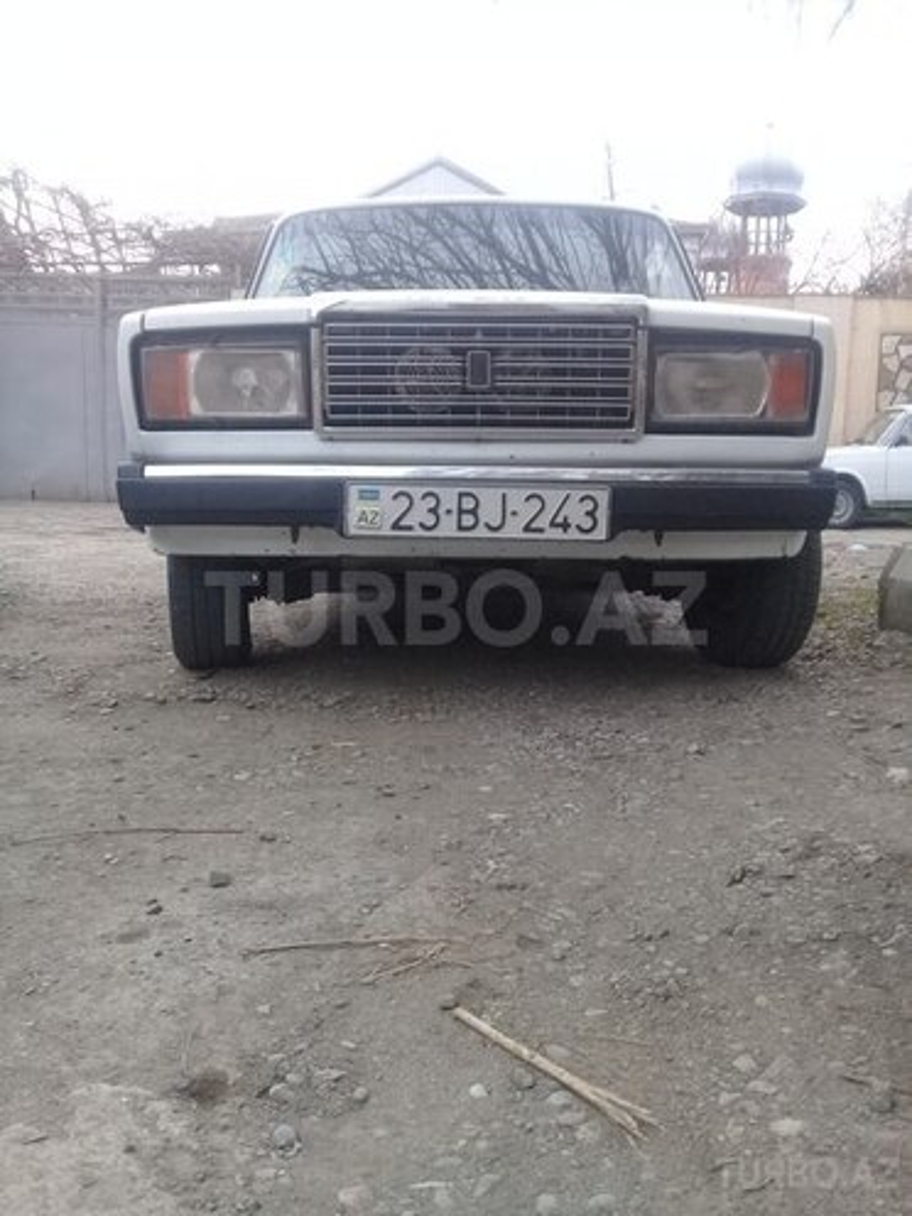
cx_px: 456
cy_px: 608
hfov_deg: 45.4
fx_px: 1089
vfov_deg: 58.4
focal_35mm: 31
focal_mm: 3.3
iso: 50
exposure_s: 1/50
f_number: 2.2
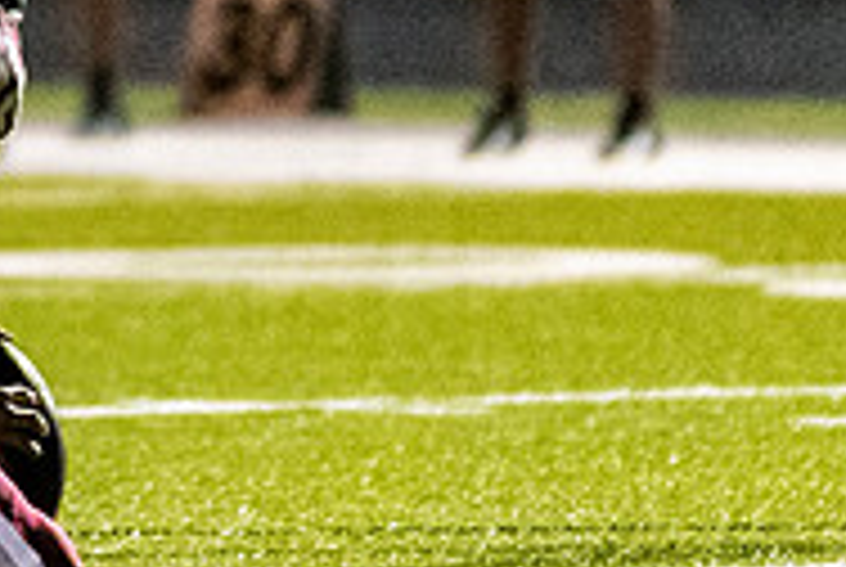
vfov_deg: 1.1
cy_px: -99
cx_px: -154
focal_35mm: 1228
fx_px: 28903
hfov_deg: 1.7
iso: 5000
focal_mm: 200
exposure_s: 1/800
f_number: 2.8
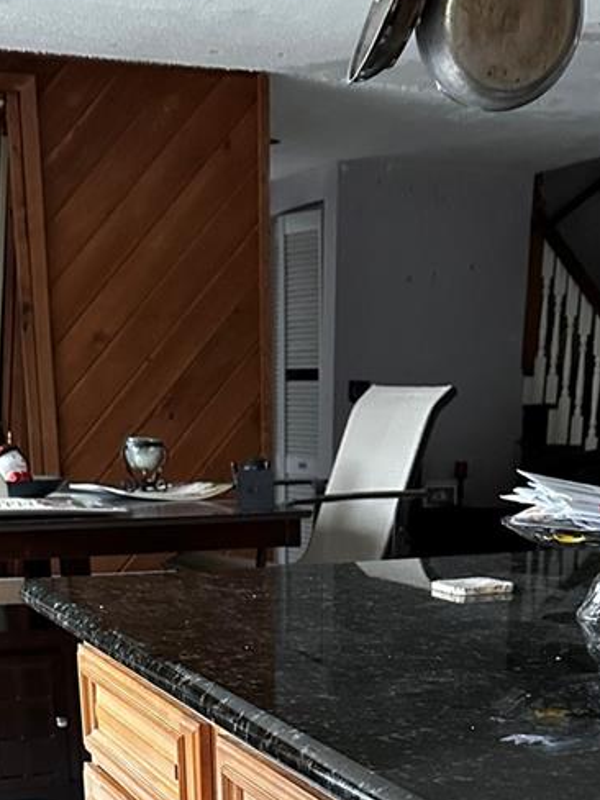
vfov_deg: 28.5
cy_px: 957
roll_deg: +0.3
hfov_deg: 24.8
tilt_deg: -21.7
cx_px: 313
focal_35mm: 59
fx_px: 1364
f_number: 1.78
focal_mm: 6.86
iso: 640
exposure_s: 1/40
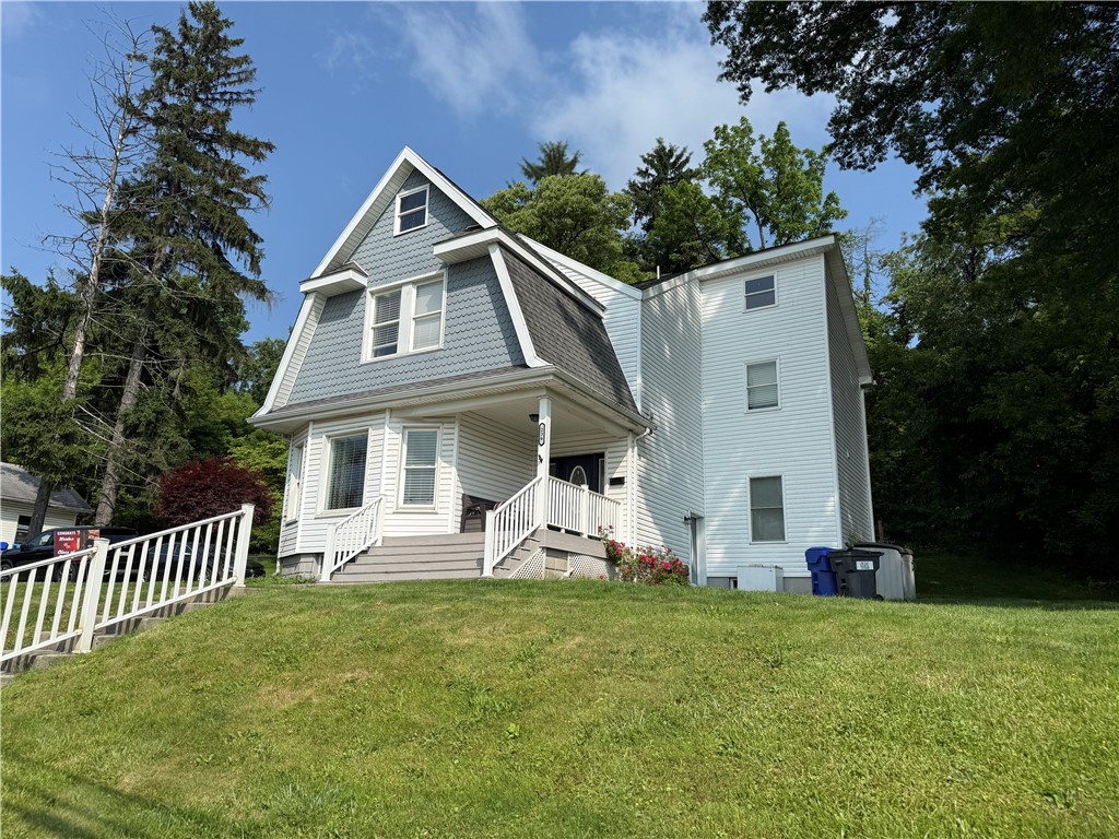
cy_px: 420
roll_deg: -1.6
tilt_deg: +15.4
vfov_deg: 56.8
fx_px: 776
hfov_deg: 71.6
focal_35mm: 24
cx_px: 560
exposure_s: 1/5714
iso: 80
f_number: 1.78
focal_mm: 6.76
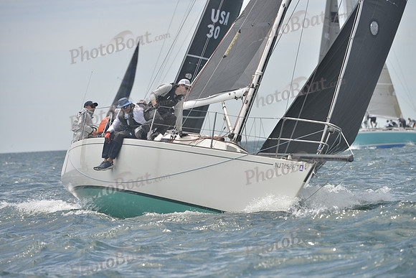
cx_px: 208
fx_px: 3005
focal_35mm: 260
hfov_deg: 7.9
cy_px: 139
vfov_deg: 5.3
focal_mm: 260
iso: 280
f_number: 7.1
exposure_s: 1/1250
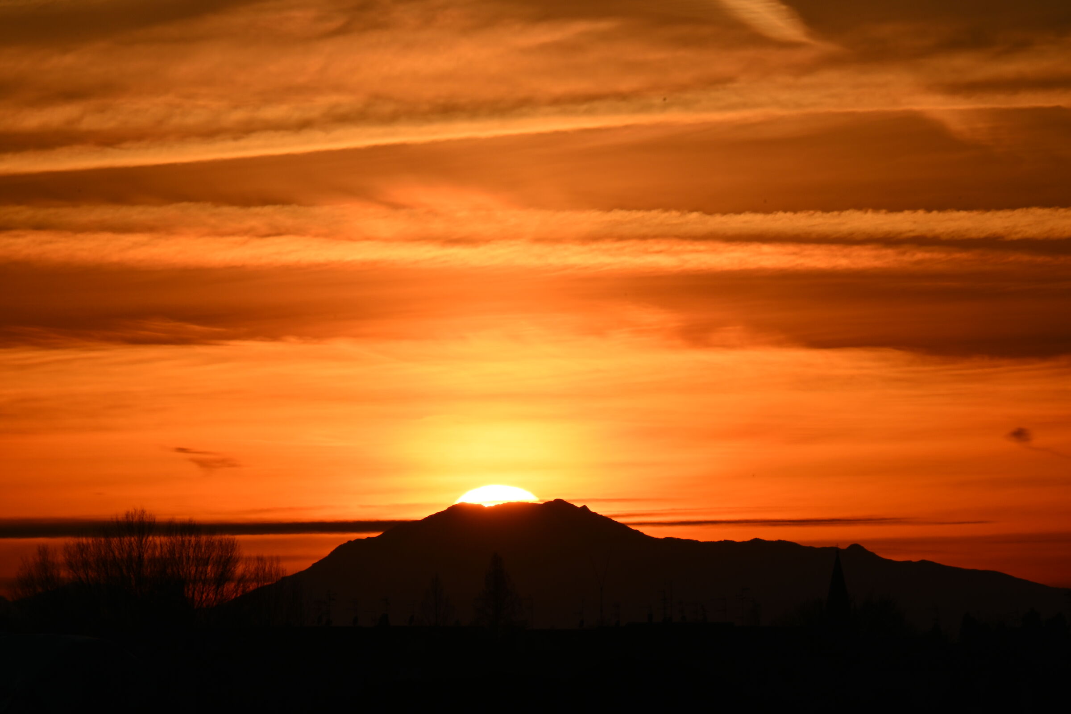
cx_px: 536
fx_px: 11155
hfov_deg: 5.5
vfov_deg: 3.7
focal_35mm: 375
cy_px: 357
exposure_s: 1/125
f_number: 32
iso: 100
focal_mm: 250
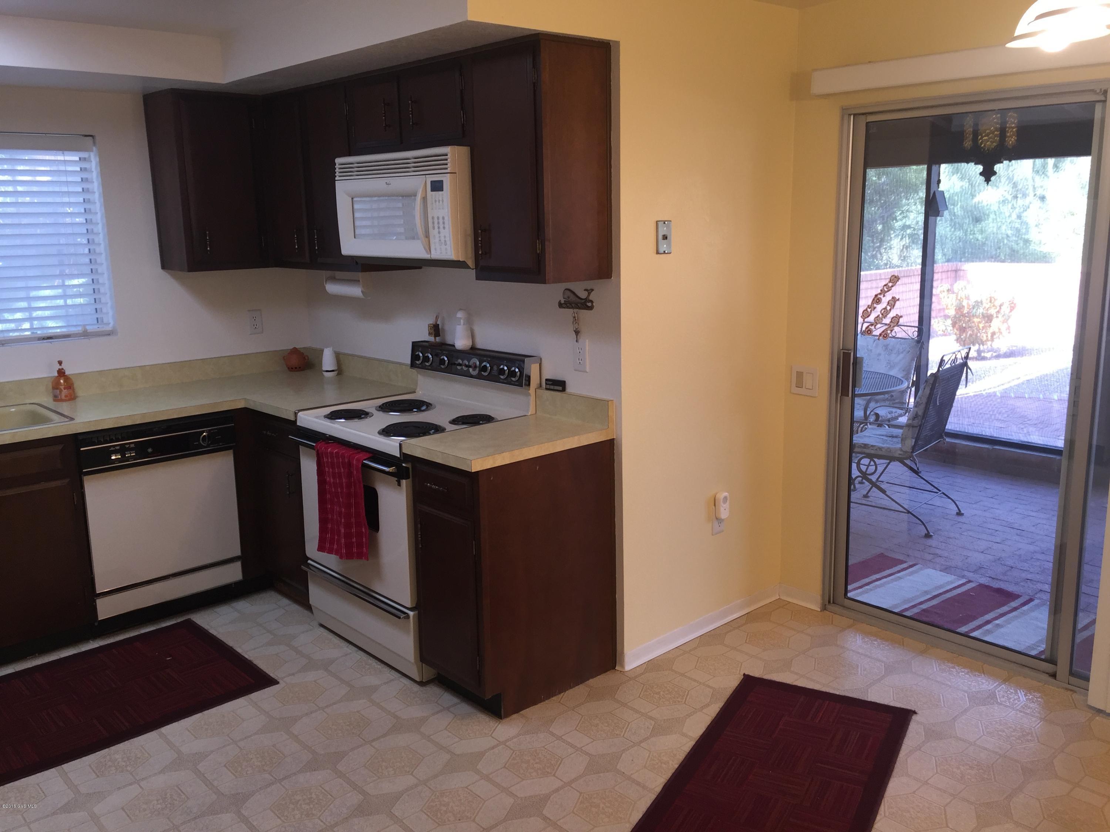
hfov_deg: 61.7
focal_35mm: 29
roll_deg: +0.9
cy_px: 416
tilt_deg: -10.5
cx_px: 555
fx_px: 930
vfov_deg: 48.2
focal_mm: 4.15
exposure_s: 1/30
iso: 40
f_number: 2.2
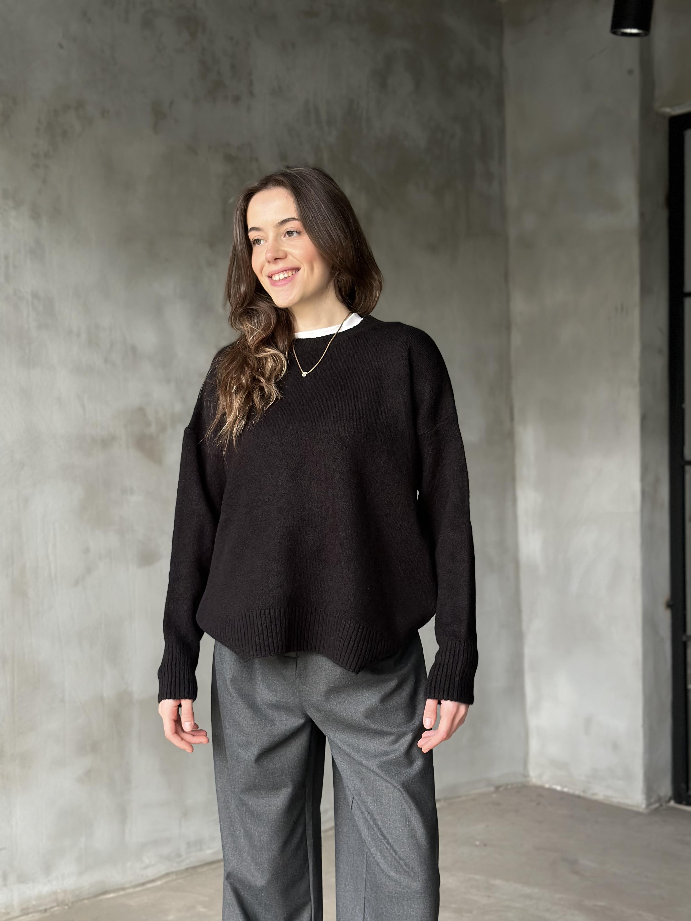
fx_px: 1278
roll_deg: +0.1
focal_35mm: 48
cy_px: 460
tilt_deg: -0.2
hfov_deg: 30.3
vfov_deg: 39.7
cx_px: 346
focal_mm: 6.86
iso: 160
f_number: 1.78
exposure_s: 1/60
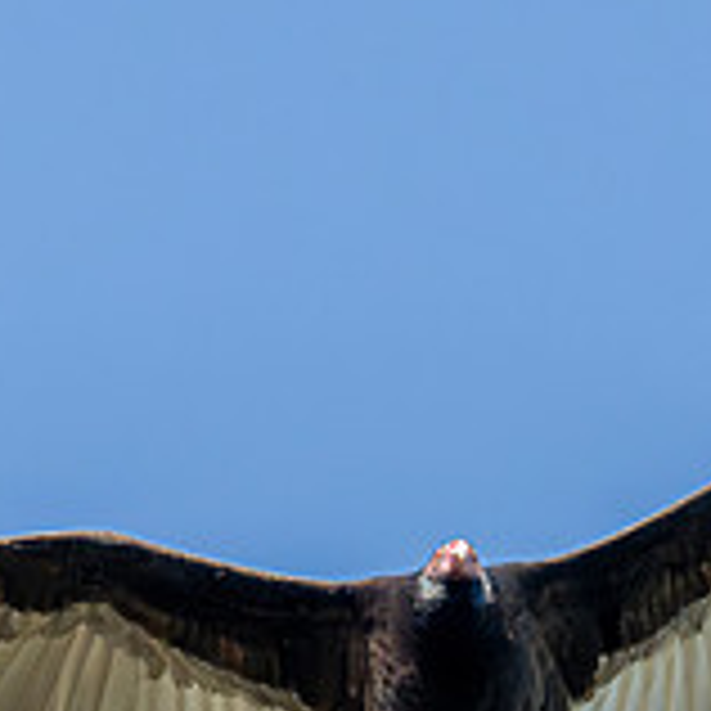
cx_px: 107
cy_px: 1030
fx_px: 20914
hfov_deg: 1.9
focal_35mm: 900
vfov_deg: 1.9
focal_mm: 200
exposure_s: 1/2000
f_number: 9
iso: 1600
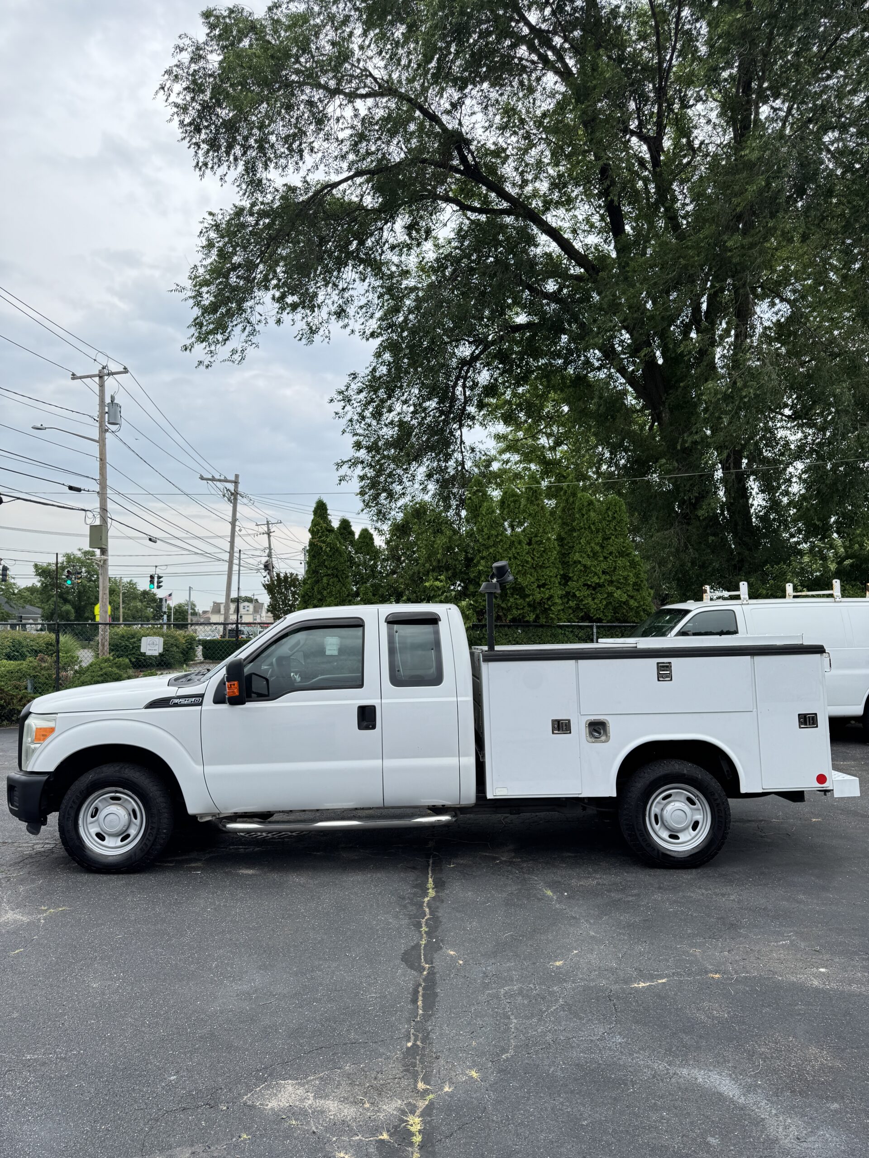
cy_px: 579
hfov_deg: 56.8
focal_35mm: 24
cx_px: 434
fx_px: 803
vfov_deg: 71.6
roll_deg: +1.1
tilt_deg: +7.2
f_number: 1.78
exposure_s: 1/853
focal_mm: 6.76
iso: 80
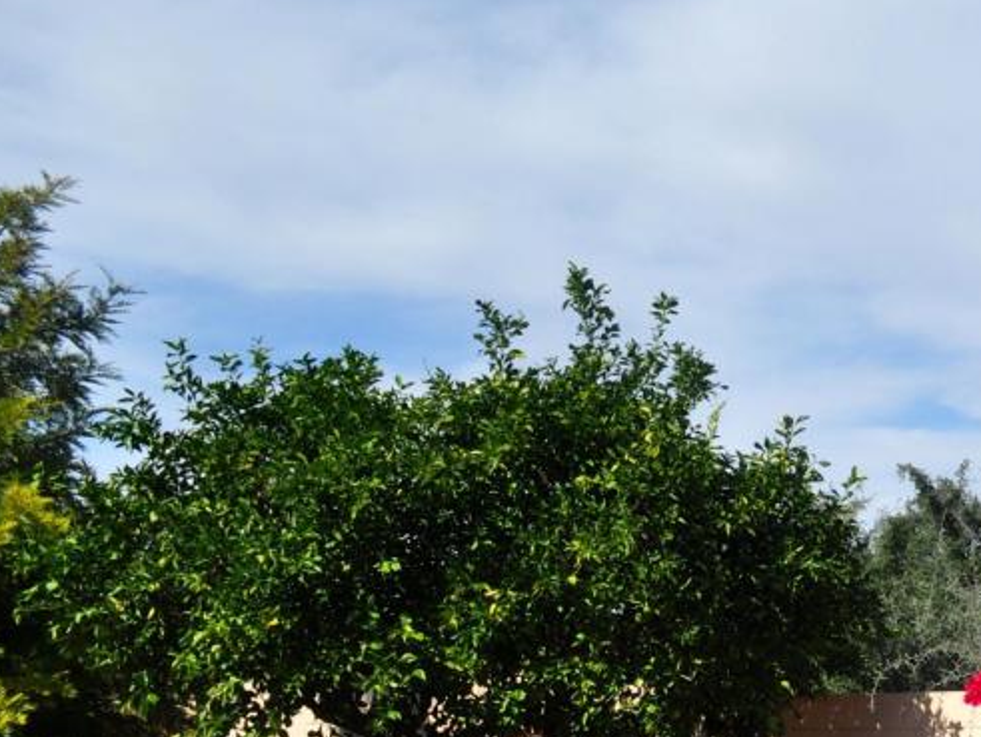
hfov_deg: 28.1
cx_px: 1143
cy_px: 685
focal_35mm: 61
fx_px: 1730
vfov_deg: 23.3
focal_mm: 18
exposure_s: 1/500
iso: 200
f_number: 10
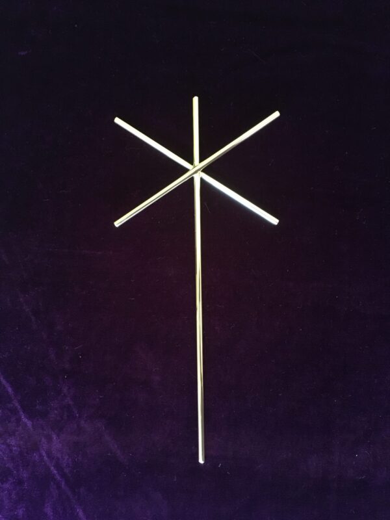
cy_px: 260
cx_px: 195
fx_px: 436
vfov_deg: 61.7
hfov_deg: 48.2
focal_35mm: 29
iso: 200
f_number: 2.2
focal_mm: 4.15
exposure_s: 1/25
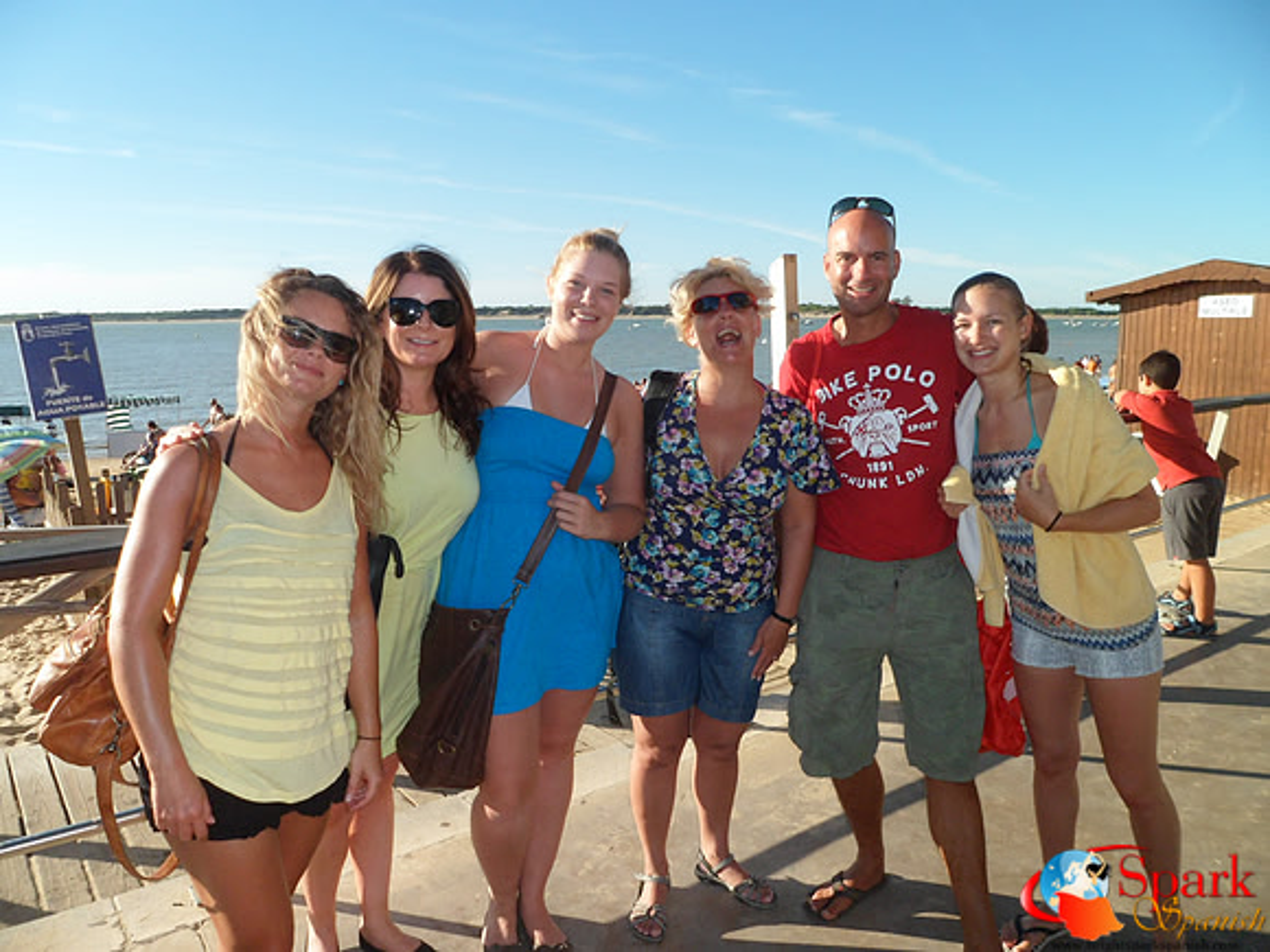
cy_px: 476
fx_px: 954
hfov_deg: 67.3
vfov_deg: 53.1
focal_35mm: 26
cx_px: 635
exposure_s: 1/1000
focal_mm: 4.9
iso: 100
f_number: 3.3
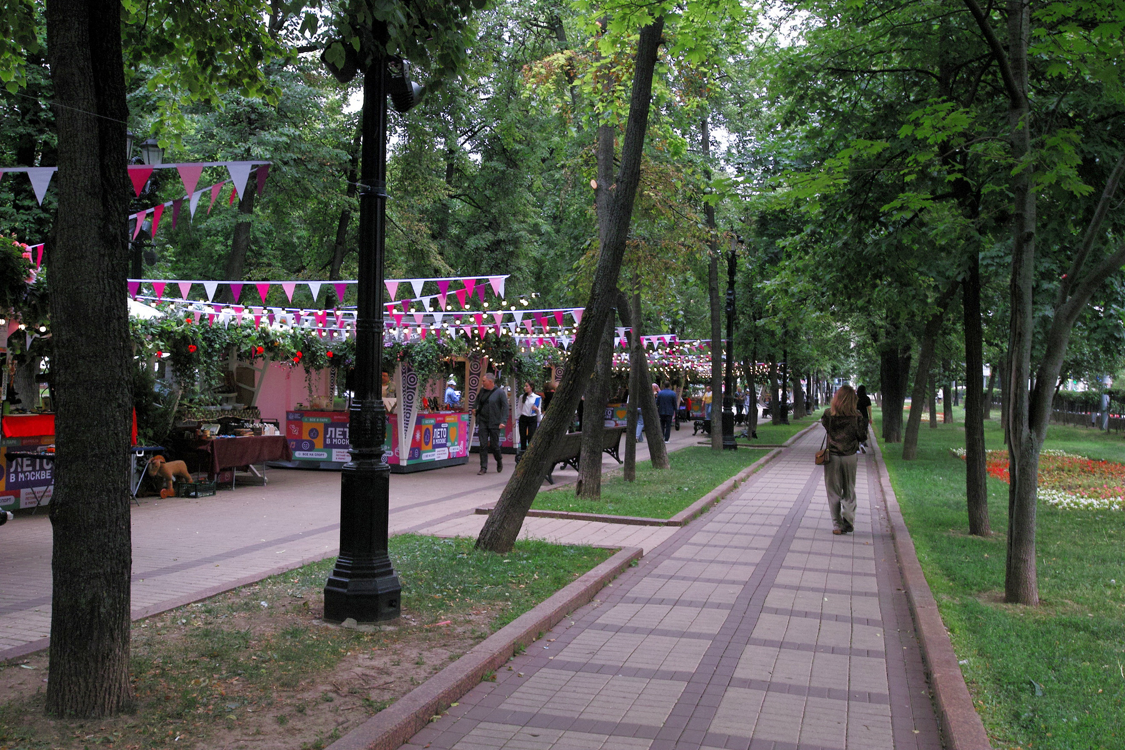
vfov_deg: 38.9
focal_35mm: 34
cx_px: 562
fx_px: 1062
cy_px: 375
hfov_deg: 55.8
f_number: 8
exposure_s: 1/30
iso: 200
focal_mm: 20
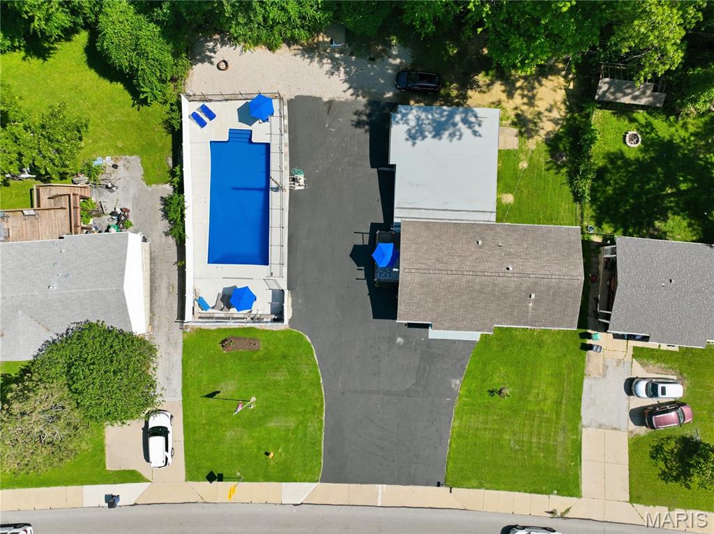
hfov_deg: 71.6
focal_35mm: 24
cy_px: 267
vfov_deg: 56.7
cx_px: 357
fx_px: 495
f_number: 2.8
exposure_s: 1/3200
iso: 160
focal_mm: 12.3
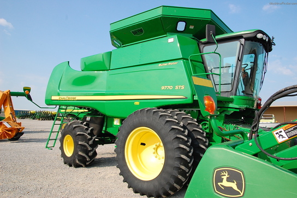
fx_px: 210
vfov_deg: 50.3
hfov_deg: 70.5
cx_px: 148
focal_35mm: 26
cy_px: 99
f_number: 10
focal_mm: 17
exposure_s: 1/400
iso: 400
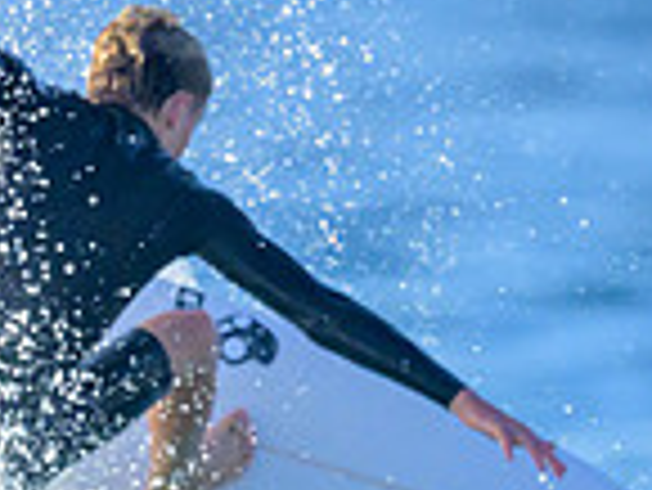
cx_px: -43
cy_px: 935
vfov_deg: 0.4
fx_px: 79155
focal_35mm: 4199
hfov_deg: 0.5
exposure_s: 1/2500
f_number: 6.3
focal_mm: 800
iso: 560
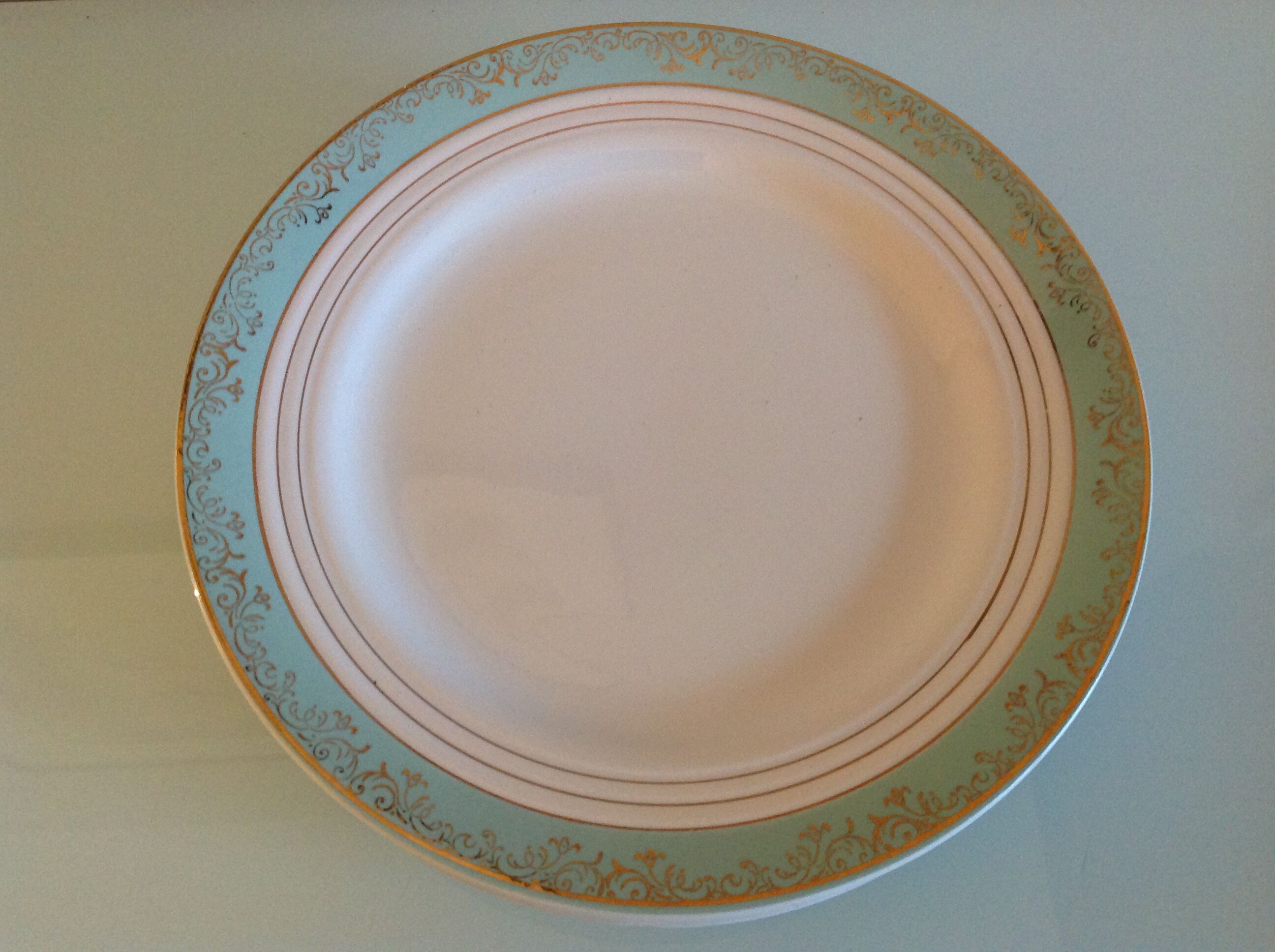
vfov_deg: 40.6
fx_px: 1287
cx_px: 638
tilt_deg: -67.2
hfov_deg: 52.7
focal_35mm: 35
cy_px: 476
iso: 200
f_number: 2.4
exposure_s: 1/17
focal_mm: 4.28
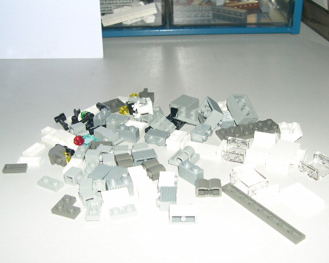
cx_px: 189
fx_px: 467
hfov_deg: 38.7
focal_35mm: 48
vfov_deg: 31.4
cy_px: 137
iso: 100
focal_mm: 8
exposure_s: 1/60
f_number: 2.8
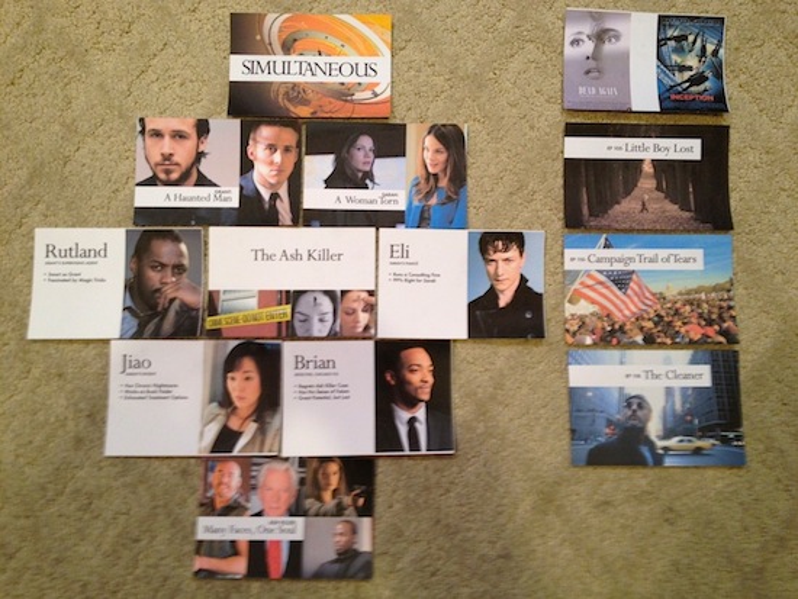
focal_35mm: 35
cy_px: 300
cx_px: 399
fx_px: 807
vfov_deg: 40.7
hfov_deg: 52.6
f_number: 2.4
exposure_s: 1/20
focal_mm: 4.28
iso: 100
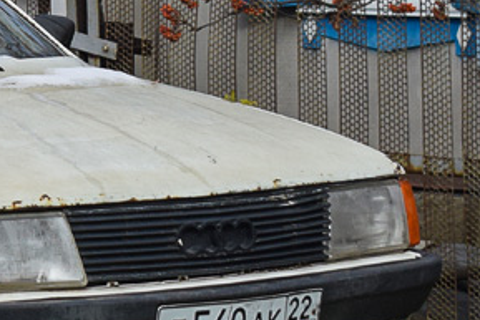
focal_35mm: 280
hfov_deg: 7.2
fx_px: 3736
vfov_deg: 4.9
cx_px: -244
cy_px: -32
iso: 400
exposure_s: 1/1600
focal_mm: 45
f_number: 7.1
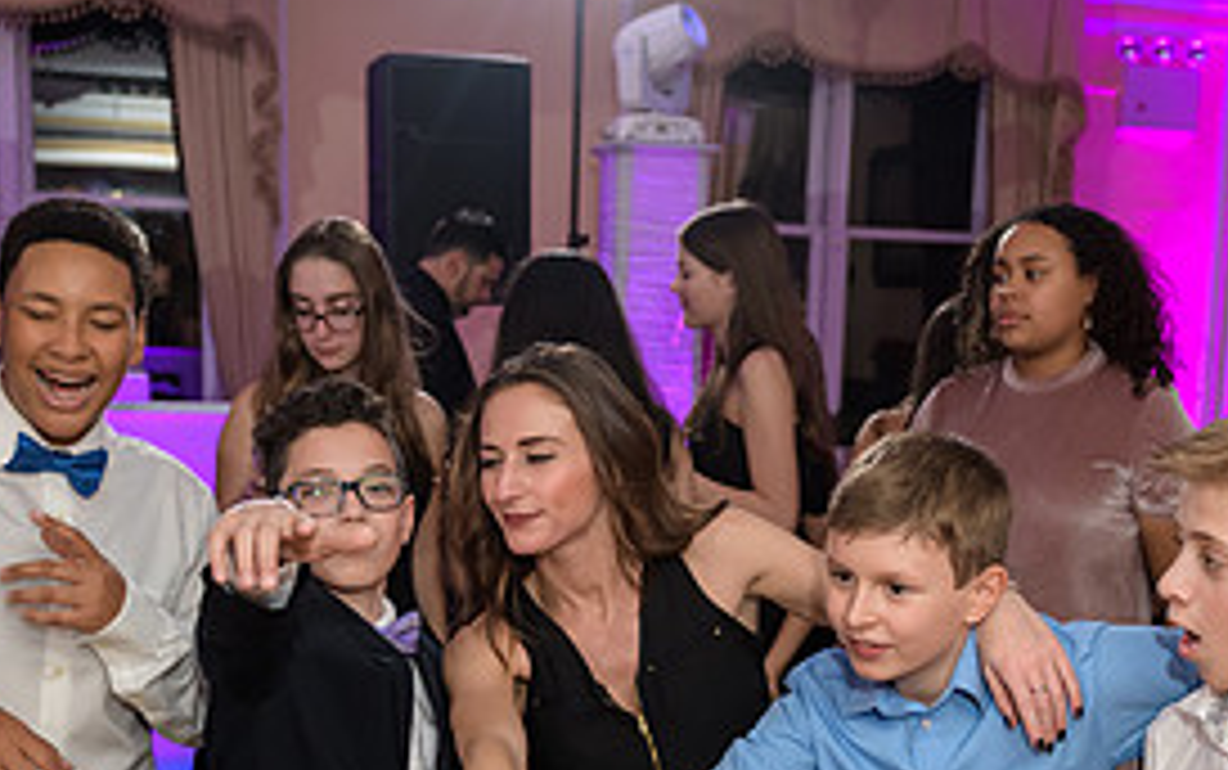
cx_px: 657
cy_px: 655
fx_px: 1741
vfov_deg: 24.4
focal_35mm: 52
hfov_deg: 38.8
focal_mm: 24
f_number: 3.2
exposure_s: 1/125
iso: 800
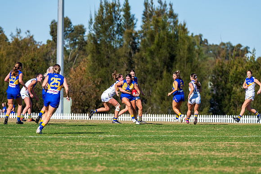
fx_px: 2352
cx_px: 130
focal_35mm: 324
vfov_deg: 4.2
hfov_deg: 6.4
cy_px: 87
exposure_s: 1/2000
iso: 800
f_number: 8
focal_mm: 320
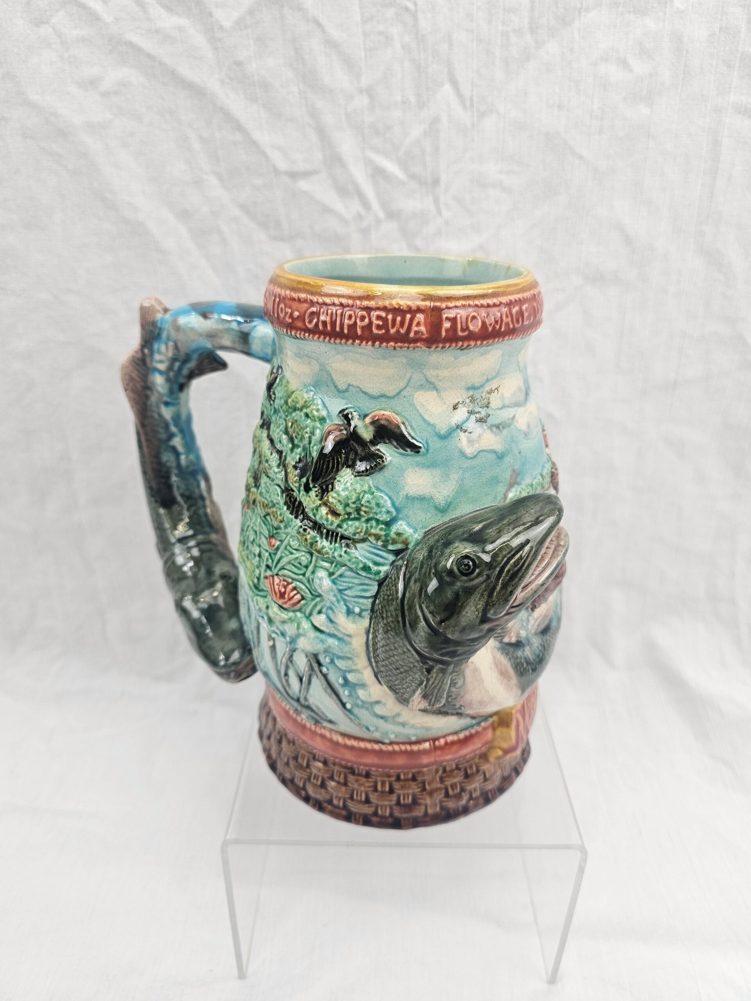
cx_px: 376
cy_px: 500
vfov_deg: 73.9
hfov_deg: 58.9
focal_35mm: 23
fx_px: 665
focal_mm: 6.3
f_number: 1.7
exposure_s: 1/100
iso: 40
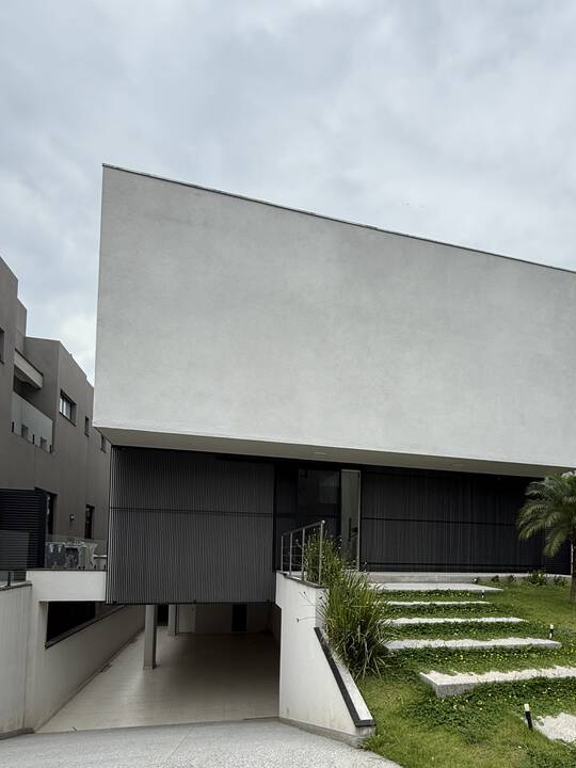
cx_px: 355
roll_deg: -2.0
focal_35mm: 21
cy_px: 543
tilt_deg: +2.8
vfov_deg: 75.1
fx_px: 466
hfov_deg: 62.7
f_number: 2.2
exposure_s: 1/970
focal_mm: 2.22
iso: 50
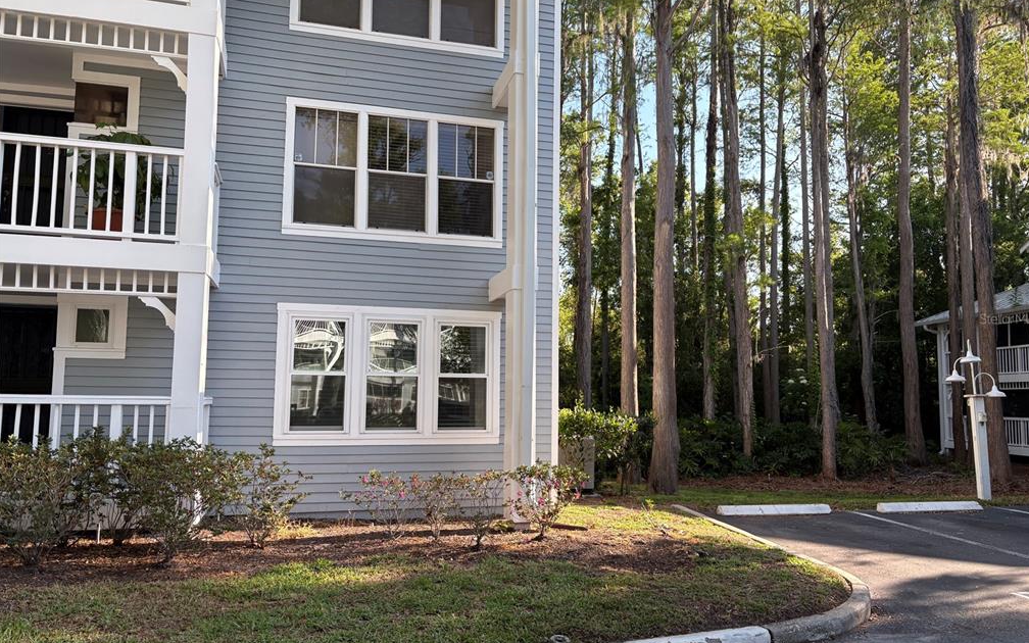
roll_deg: -0.3
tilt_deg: +6.5
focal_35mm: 28
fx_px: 785
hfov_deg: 66.5
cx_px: 519
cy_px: 318
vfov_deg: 44.5
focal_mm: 5.96
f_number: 1.6
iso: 64
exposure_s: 1/395
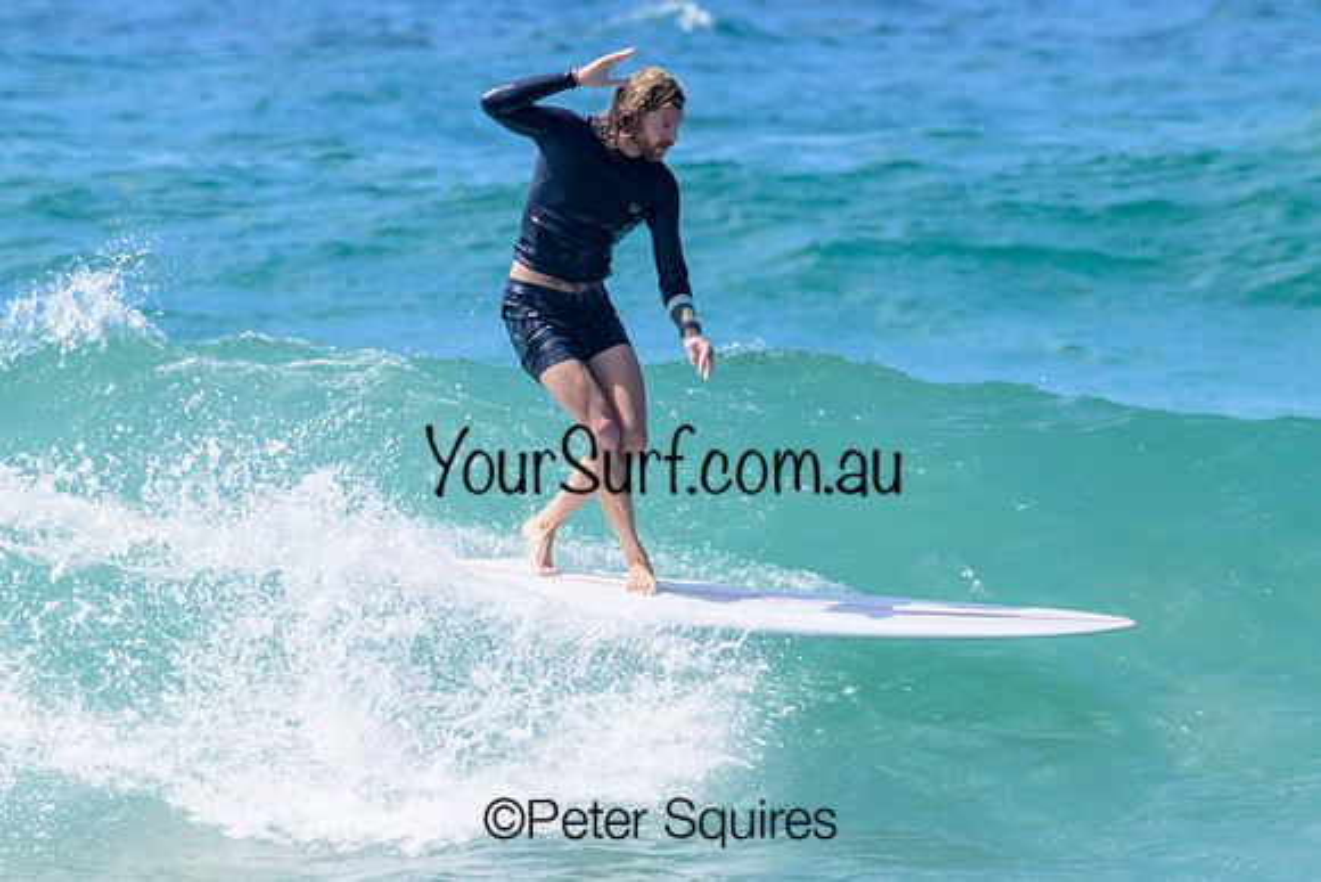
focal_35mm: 904
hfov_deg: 2.3
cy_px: 451
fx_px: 33175
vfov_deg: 1.5
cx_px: 585
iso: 2200
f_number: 16
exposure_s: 1/2000
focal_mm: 800
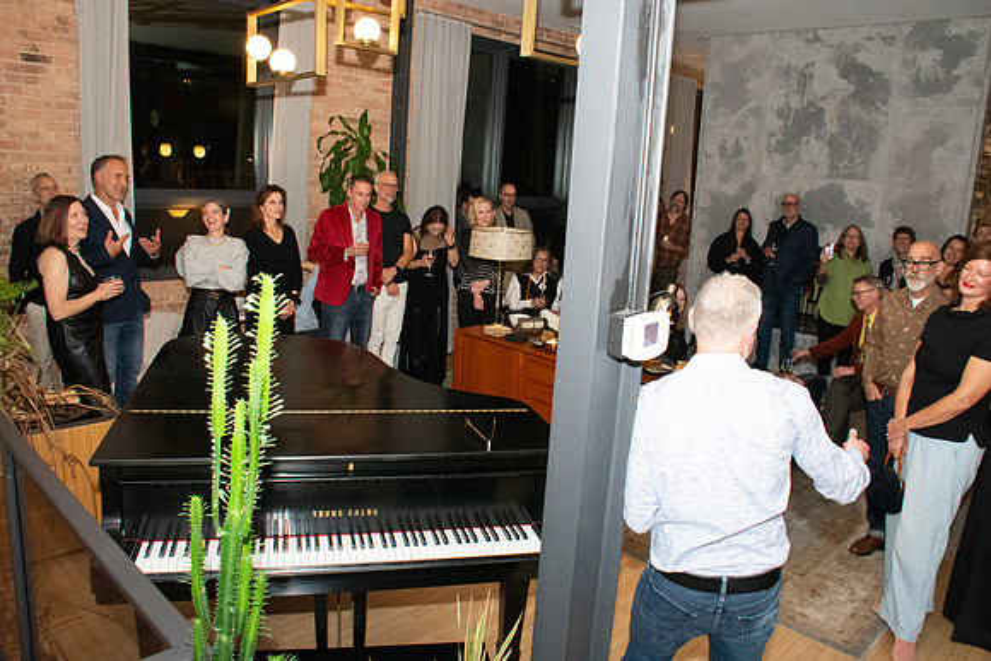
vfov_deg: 48.0
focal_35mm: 27
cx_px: 496
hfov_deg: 67.4
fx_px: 743
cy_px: 330
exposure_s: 1/100
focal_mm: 18
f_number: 9
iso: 5000
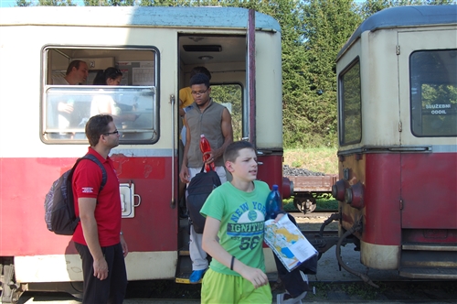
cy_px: 152
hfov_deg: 55.2
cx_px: 228
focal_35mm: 34
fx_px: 437
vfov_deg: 38.3
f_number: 7.1
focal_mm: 23
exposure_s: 1/200
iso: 200
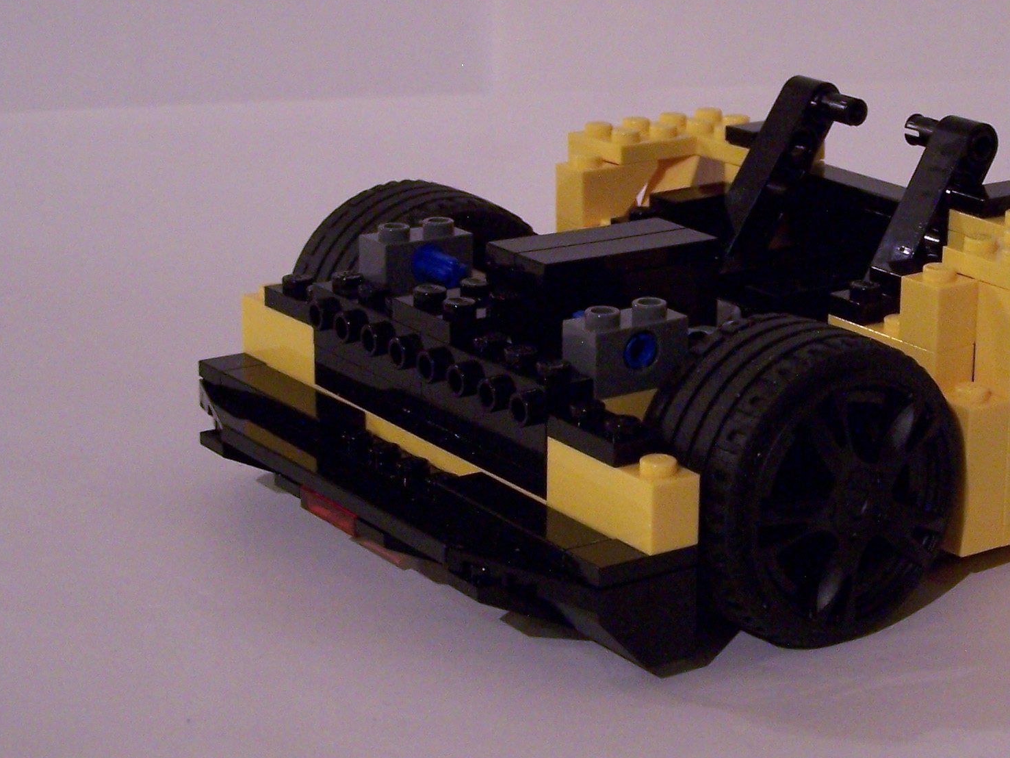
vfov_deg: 16.6
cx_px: 866
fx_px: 2597
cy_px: 301
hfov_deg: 21.6
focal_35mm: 89
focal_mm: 8.5
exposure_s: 1/8
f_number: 3
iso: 200
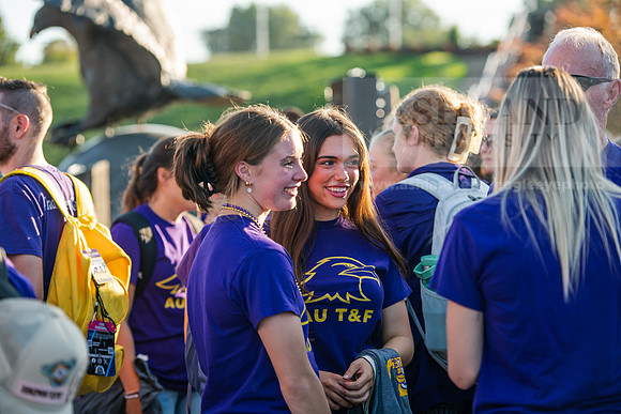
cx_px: 310
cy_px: 207
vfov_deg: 11.4
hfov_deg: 17.1
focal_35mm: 120
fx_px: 2070
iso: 250
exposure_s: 1/640
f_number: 3.5
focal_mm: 120
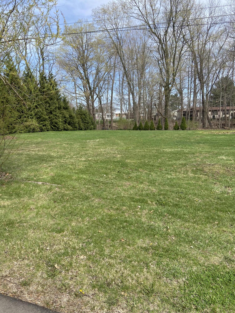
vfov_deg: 67.3
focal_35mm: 26
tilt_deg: -8.8
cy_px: 156
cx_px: 118
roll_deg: +1.2
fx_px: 235
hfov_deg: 53.1
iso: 32
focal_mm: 4.25
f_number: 1.8
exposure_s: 1/1565
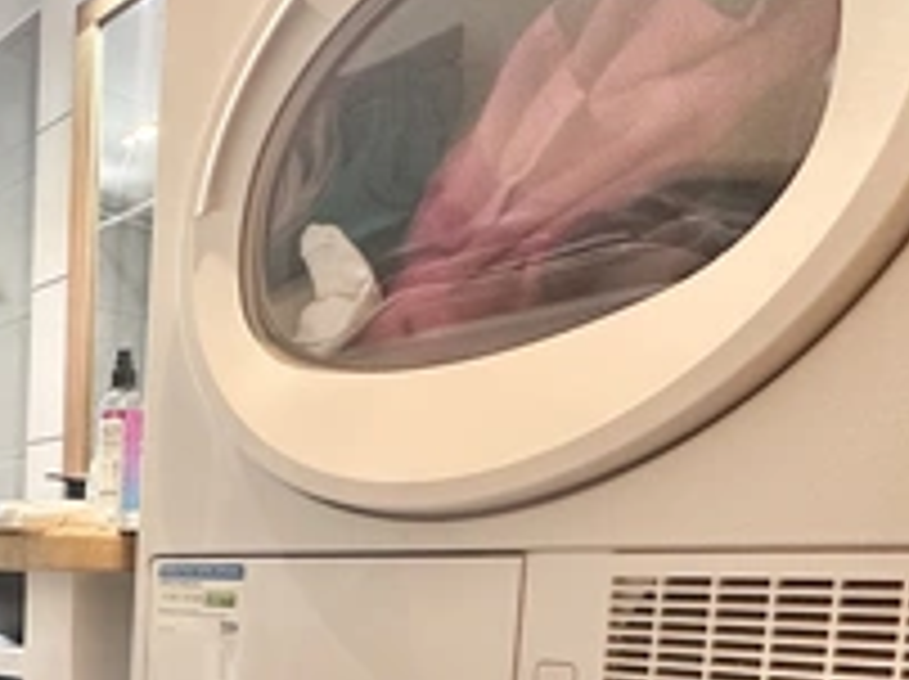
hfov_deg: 40.7
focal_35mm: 37
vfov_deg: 35.3
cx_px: -83
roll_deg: -1.4
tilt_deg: -3.9
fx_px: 970
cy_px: 662
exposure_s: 1/100
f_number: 2.2
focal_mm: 2.22
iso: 250
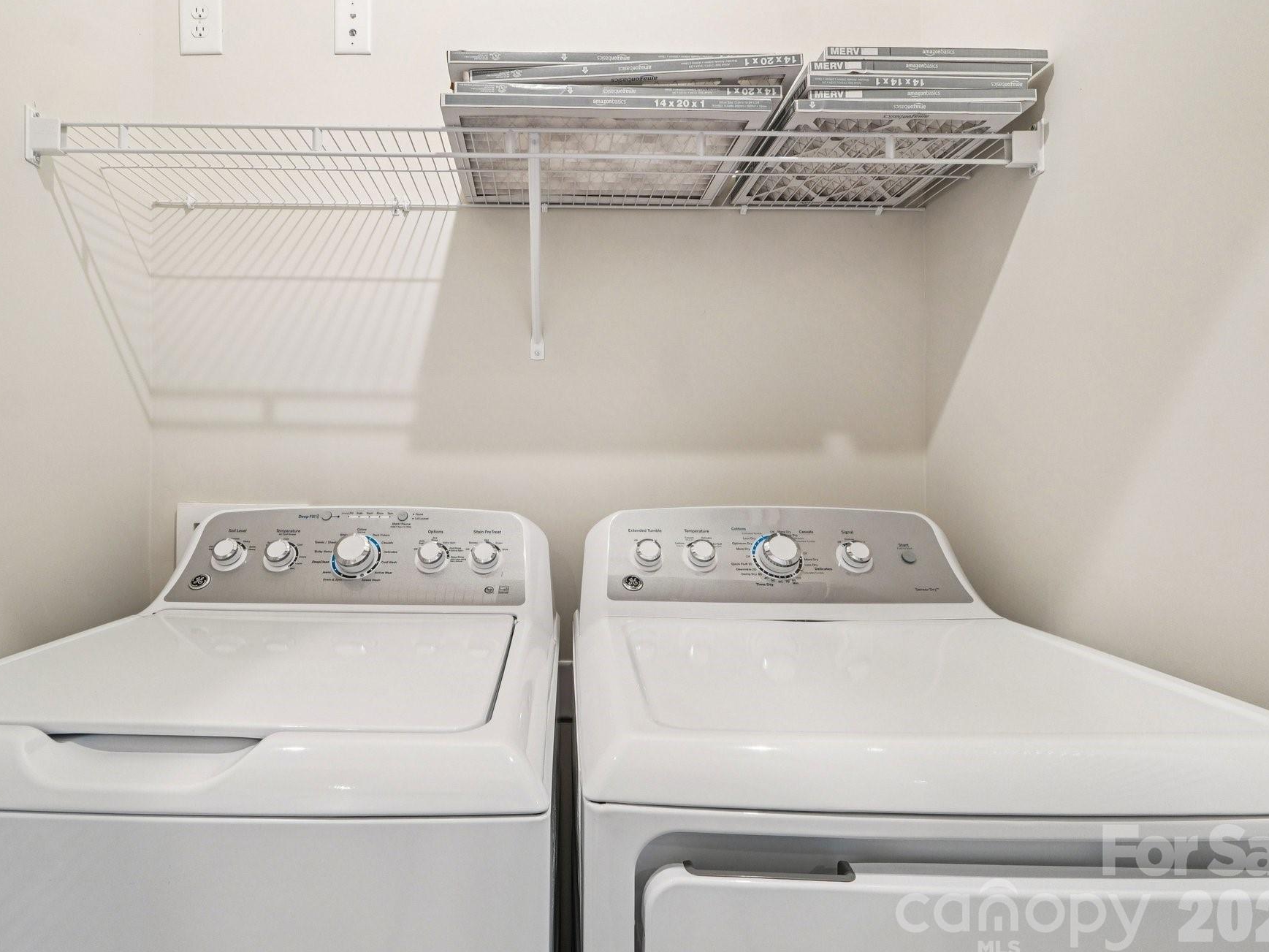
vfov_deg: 74.7
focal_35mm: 17
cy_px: 469
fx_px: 623
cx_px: 587
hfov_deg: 90.9
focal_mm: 10
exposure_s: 1/6
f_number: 8
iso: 400
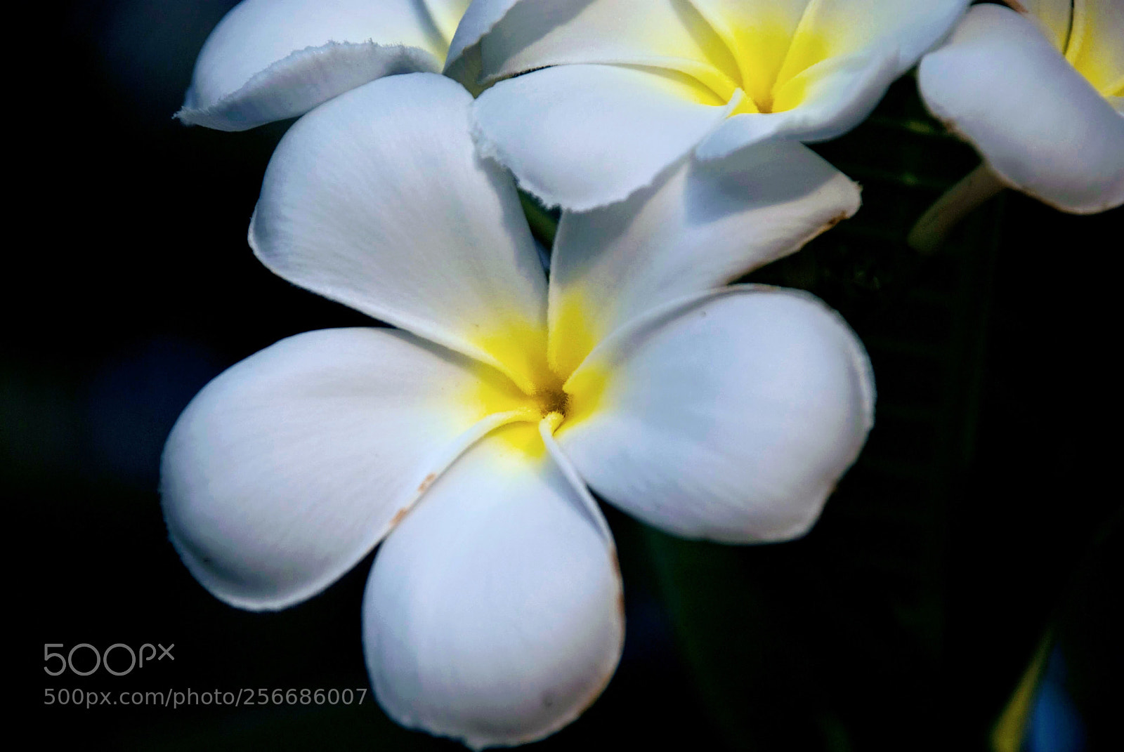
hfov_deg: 10.1
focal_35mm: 202
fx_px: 6330
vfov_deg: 6.8
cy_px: 376
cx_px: 562
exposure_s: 1/640
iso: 160
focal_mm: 135
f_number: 6.3
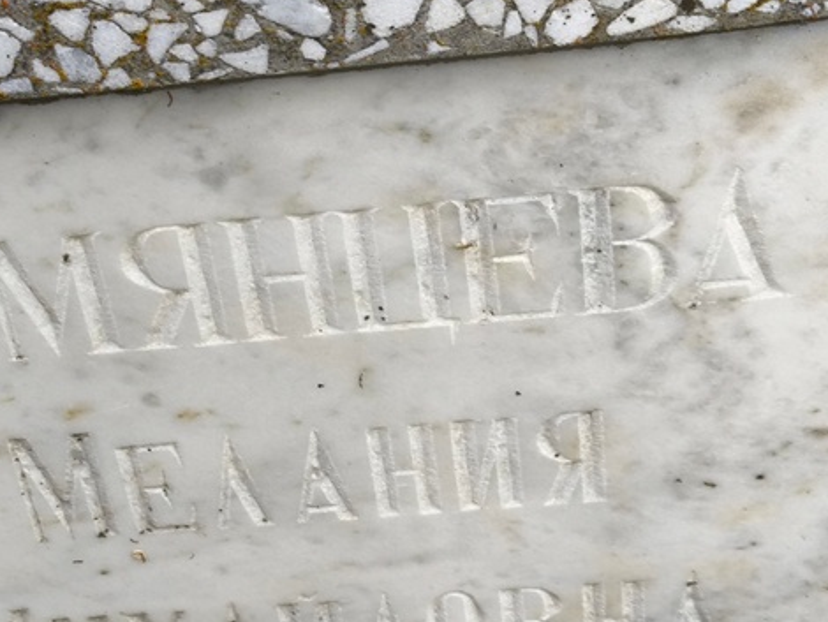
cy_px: 460
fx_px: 2034
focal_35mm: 85
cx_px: 281
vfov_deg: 17.3
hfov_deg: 22.9
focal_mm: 4.71
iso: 64
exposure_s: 1/120
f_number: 1.7
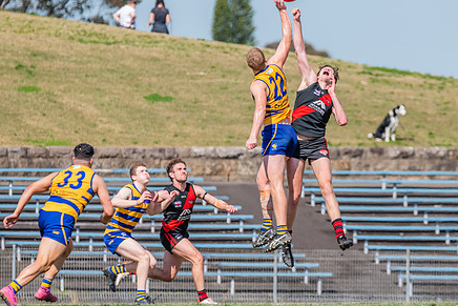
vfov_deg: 2.2
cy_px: 129
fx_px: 7992
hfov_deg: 3.3
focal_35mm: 628
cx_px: 264
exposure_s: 1/1600
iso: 800
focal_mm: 460
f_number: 10
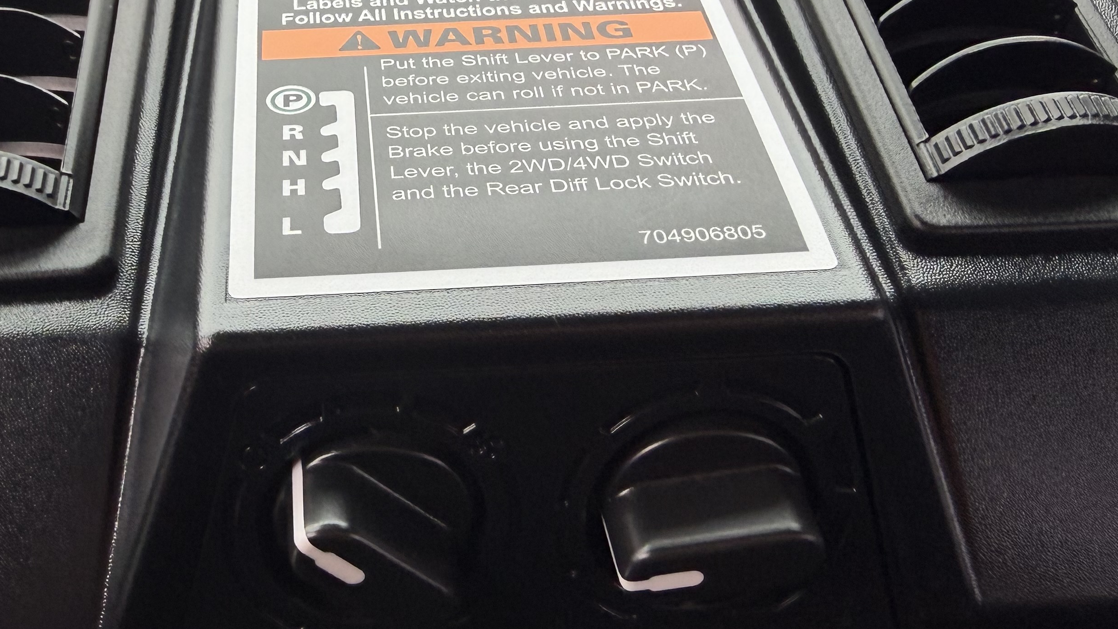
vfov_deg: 27.6
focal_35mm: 43
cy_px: 236
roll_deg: +1.5
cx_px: 463
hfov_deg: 47.2
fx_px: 1275
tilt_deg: -28.2
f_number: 2.2
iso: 125
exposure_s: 1/121
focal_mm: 2.22
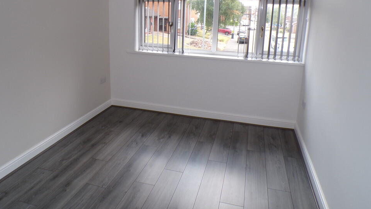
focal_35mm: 28
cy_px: 67
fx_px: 275
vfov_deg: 40.9
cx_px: 173
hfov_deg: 67.8
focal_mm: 4.3
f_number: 4.4
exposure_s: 1/52
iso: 100
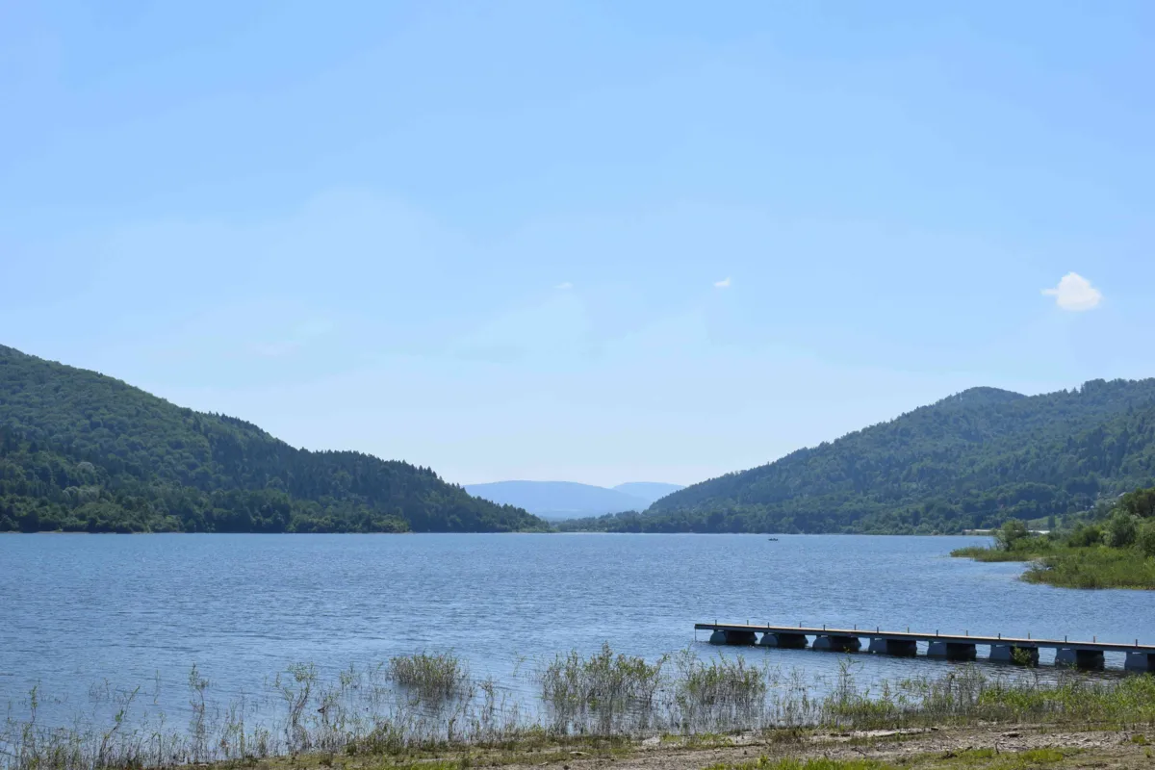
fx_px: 1636
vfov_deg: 26.5
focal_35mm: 51
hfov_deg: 38.9
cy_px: 385
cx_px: 578
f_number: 13
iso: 200
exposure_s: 1/500
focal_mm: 34
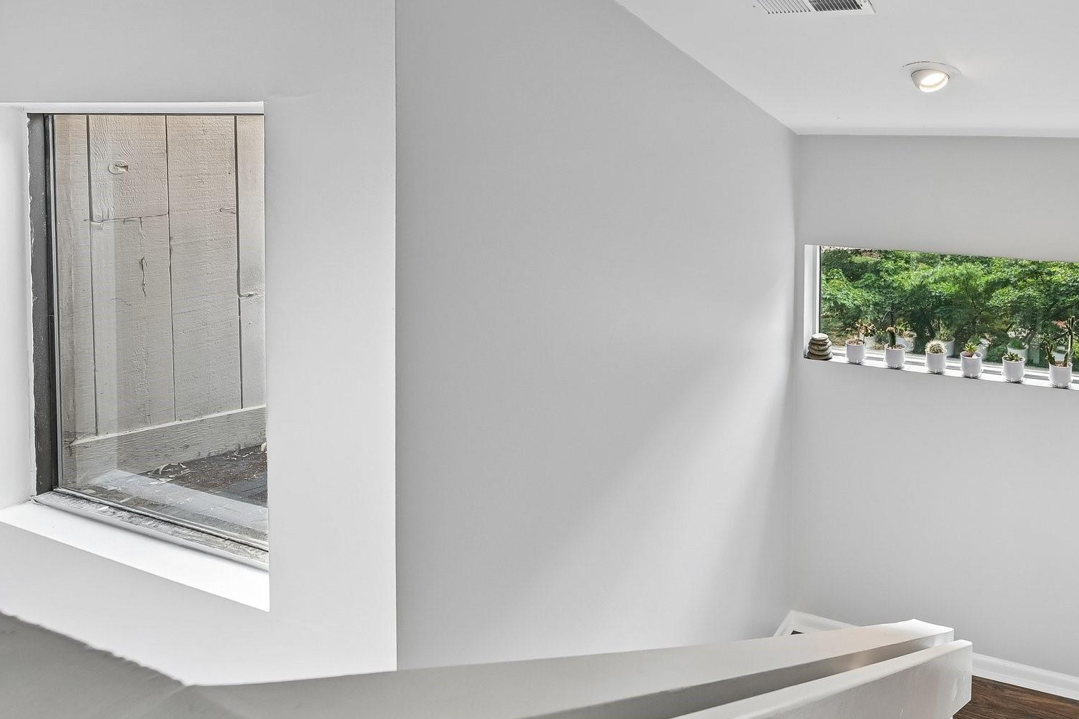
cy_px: 330
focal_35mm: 19
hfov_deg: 84.7
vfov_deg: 64.5
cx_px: 694
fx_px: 569
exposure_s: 1/15
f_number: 8
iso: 200
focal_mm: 14
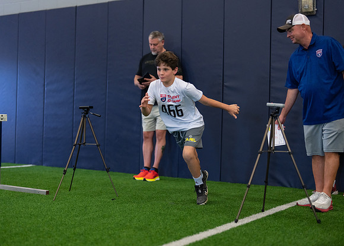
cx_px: 172
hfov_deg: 36.1
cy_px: 123
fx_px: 528
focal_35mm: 54
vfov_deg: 26.2
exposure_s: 1/1000
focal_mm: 50
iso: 1250
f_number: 1.2
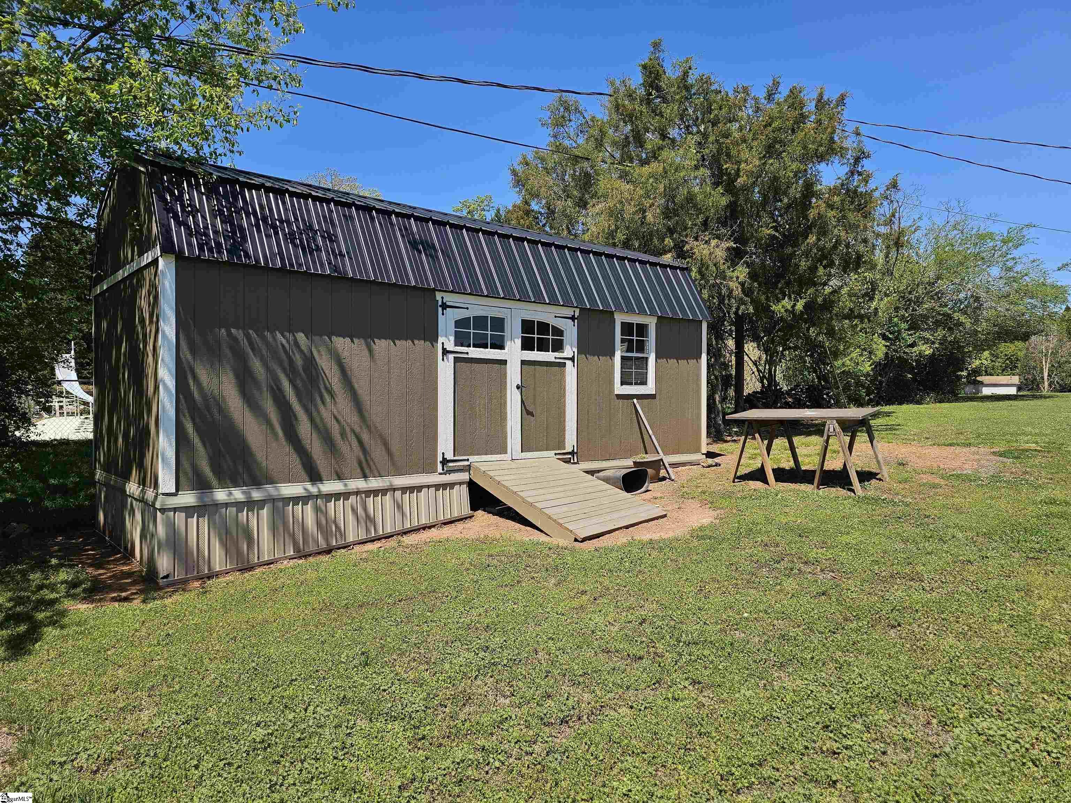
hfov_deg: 73.9
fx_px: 712
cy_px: 402
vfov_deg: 58.9
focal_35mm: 23
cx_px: 536
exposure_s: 1/2000
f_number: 1.7
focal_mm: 6.3
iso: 32
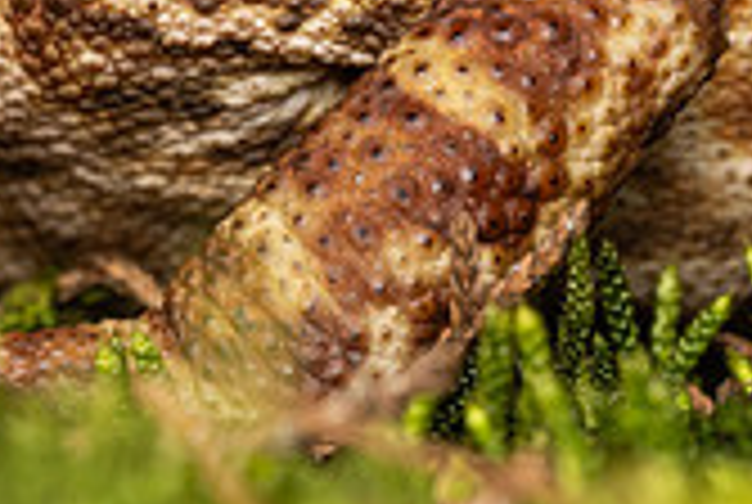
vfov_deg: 3.4
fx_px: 8601
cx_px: 137
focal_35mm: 411
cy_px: -105
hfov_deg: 5.0
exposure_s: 1/200
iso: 320
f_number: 16
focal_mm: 105
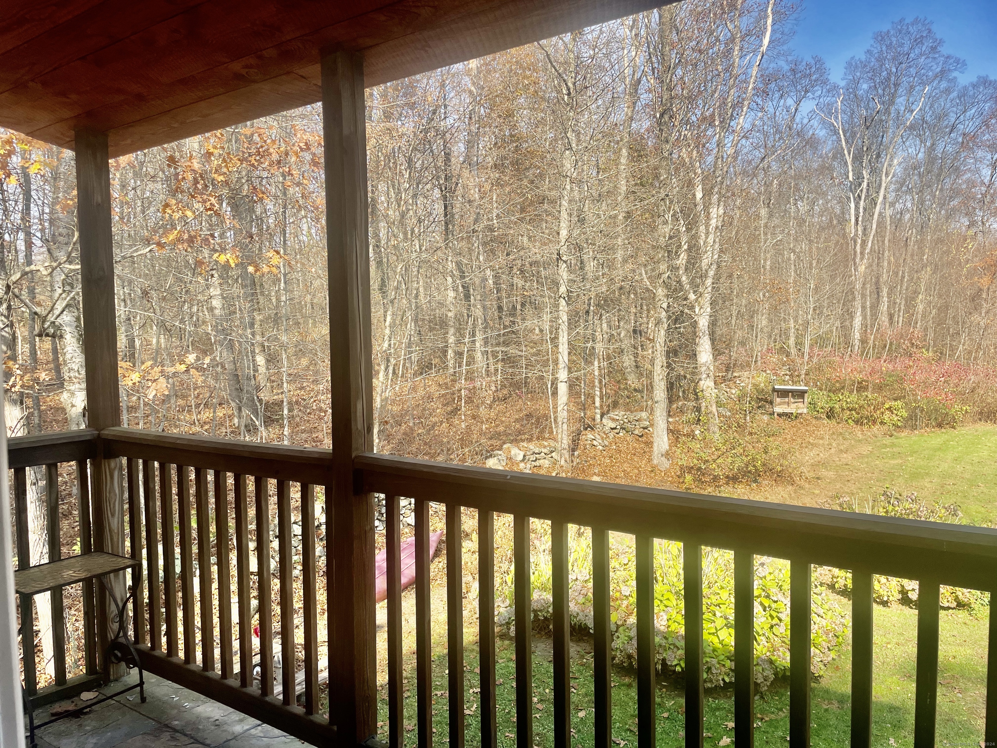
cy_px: 374
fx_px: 749
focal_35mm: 26
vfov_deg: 53.1
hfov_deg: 67.3
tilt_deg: -4.4
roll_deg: +1.1
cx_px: 498
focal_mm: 4.2
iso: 32
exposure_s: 1/997
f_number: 1.6
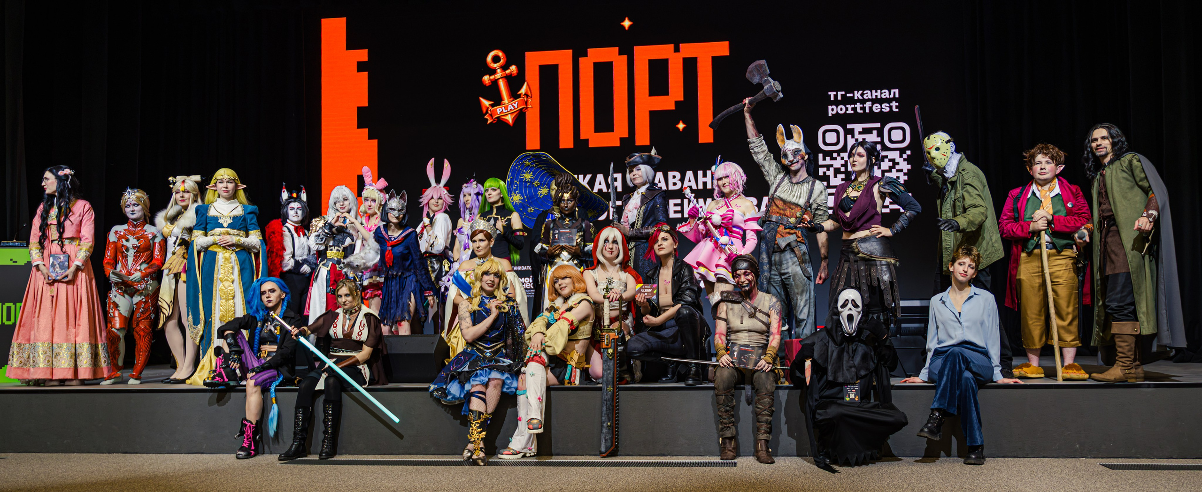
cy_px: 290
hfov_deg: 62.9
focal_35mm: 33
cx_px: 615
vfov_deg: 28.1
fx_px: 983
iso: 560
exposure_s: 1/125
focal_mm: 28
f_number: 2.8
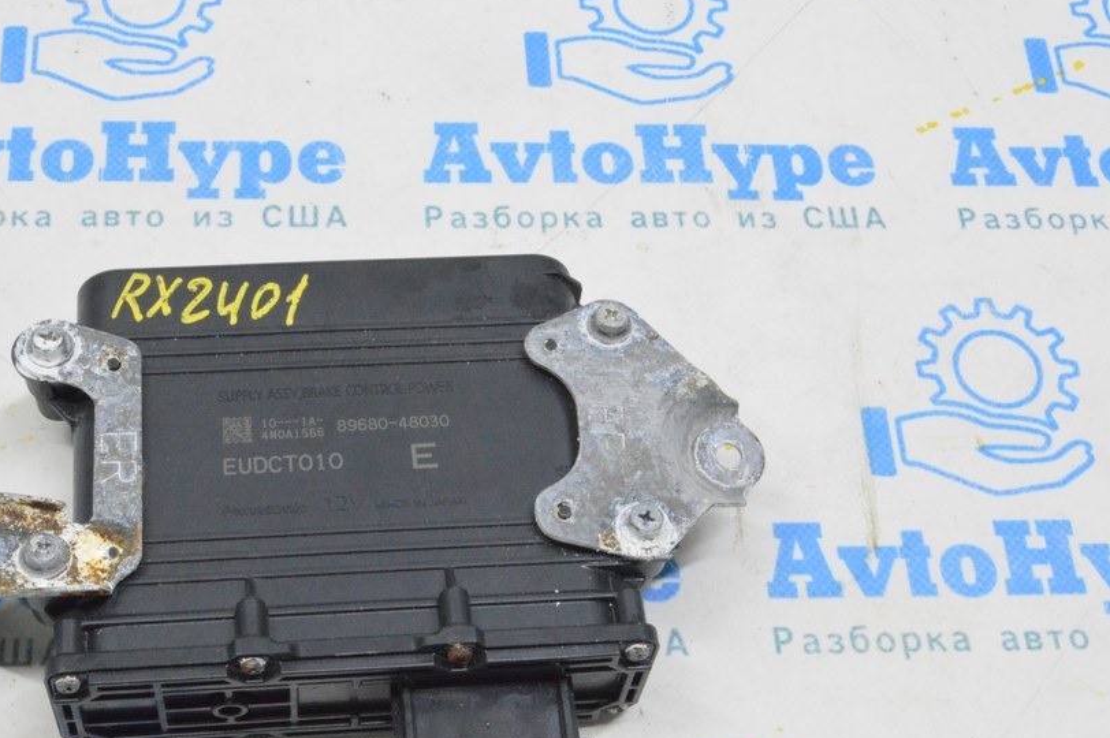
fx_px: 1806
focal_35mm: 59
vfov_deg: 23.1
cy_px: 412
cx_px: 411
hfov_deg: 34.0
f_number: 20
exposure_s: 1/20
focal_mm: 31
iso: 6400
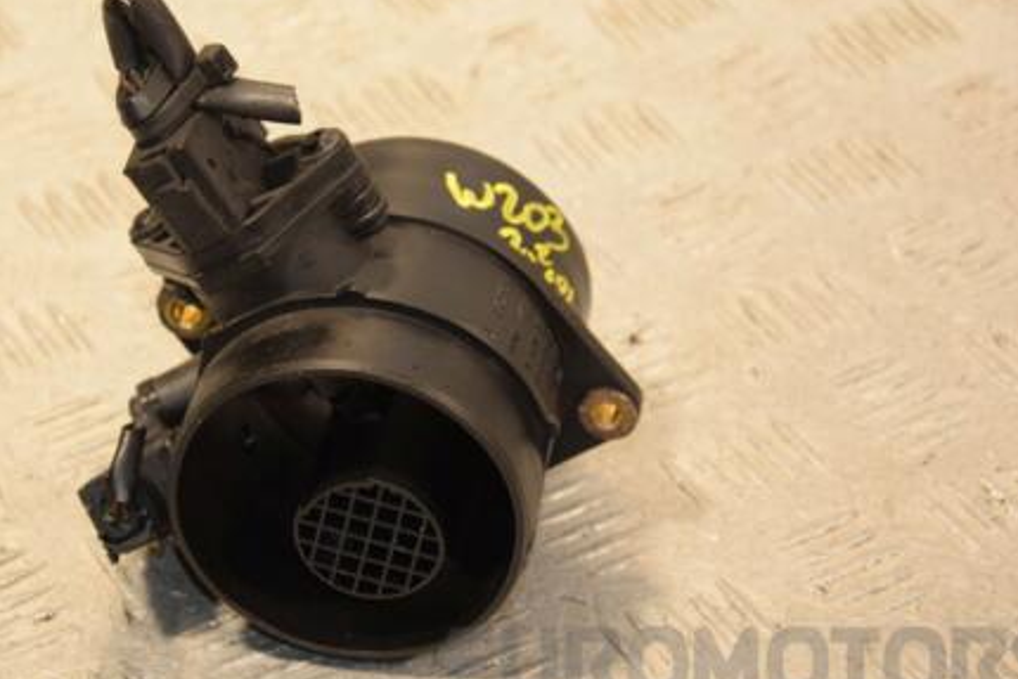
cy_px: 348
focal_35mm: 138
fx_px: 3903
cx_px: 402
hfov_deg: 14.8
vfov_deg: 9.9
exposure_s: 1/200
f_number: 5.6
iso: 800
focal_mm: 66
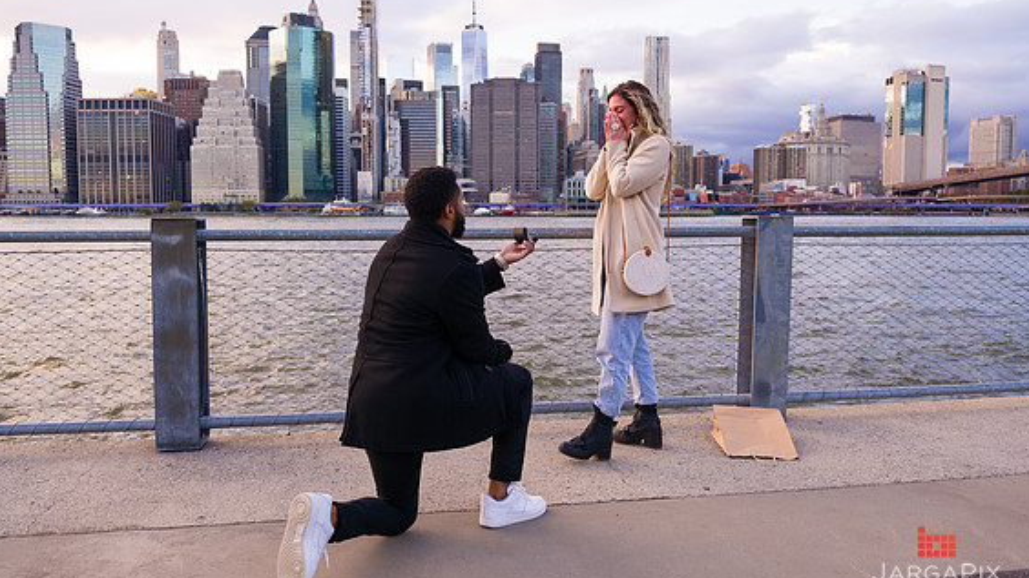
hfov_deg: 67.9
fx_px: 764
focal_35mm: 28
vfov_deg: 41.4
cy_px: 269
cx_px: 518
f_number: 4
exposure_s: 1/200
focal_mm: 26
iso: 250
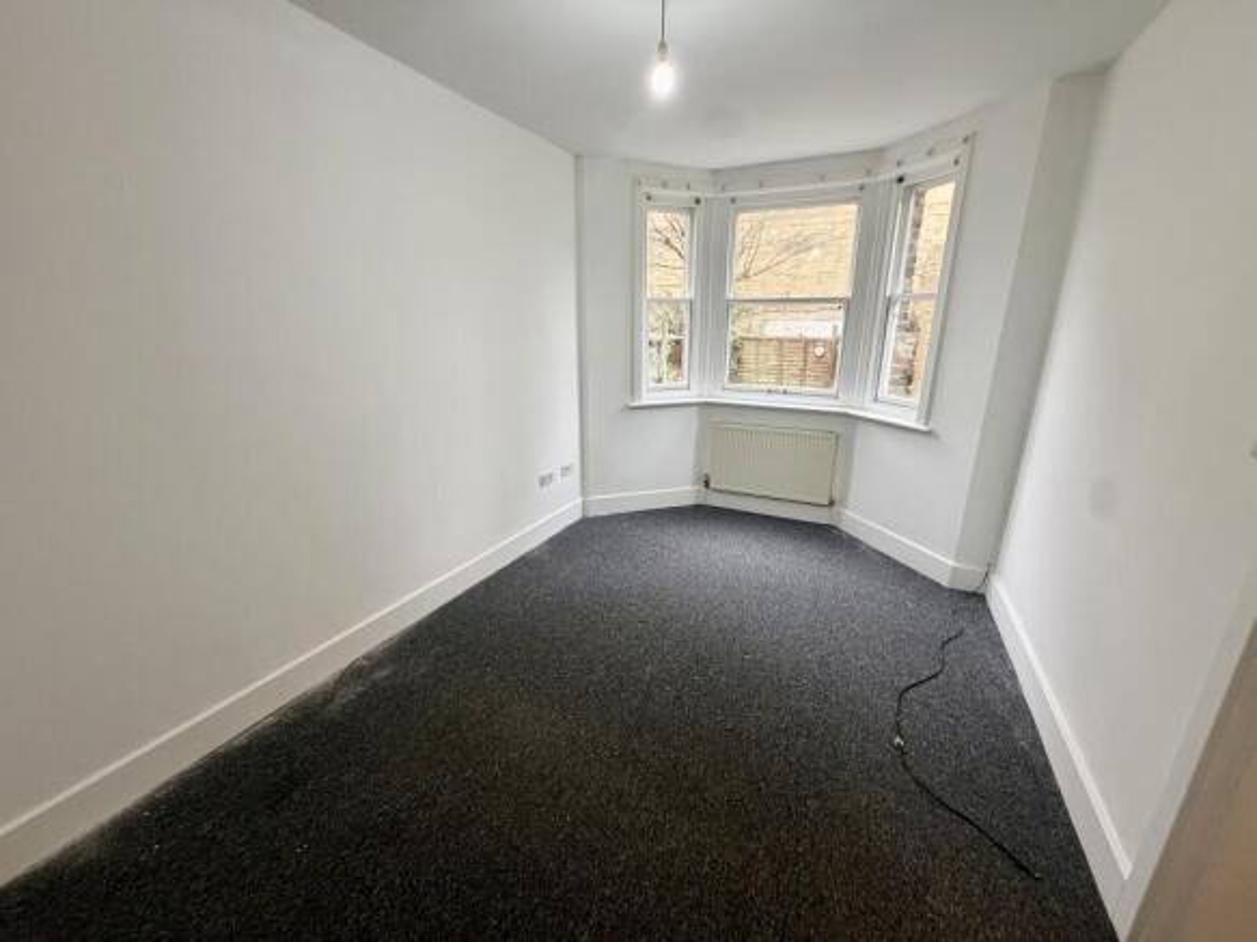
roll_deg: -0.8
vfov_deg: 85.7
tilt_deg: -16.3
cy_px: 471
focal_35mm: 14
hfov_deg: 102.1
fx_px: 508
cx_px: 628
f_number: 2.2
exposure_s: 1/50
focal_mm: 2.22
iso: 200
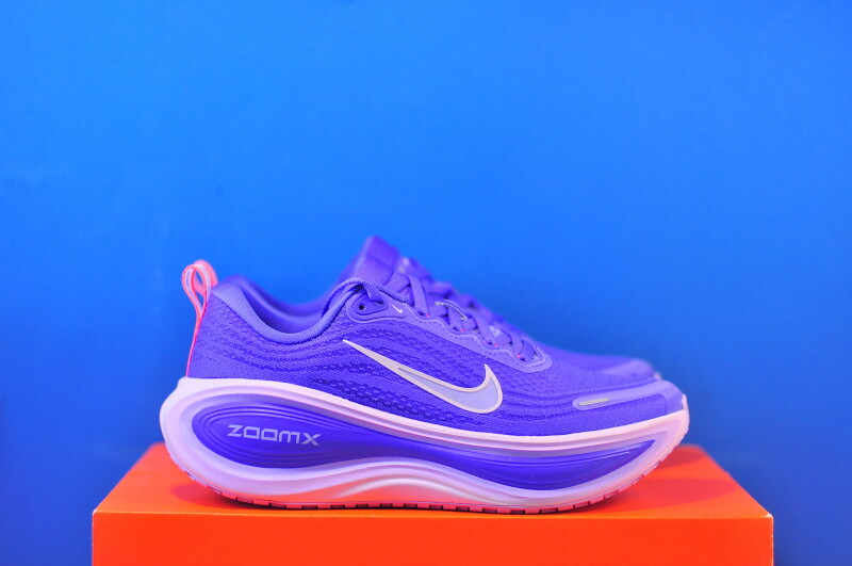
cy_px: 283
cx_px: 426
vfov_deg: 18.1
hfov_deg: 27.0
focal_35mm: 75
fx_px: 1772
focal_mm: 50
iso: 250
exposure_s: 1/320
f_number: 2
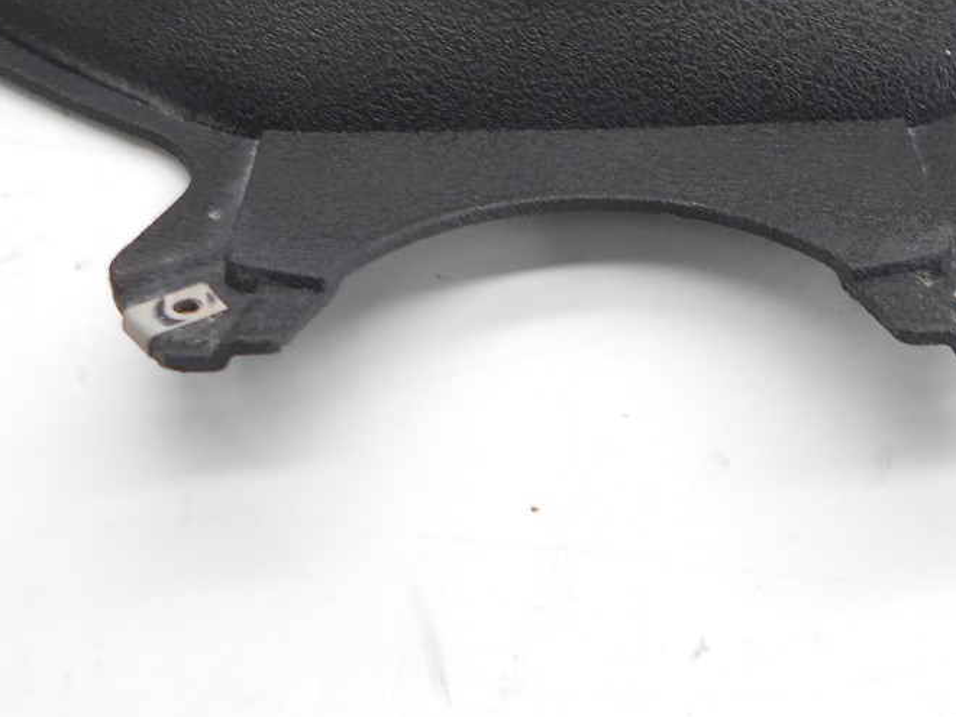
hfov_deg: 30.7
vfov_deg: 21.6
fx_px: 1740
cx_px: 533
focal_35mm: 63
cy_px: -145
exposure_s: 1/30
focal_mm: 4.6
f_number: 3.2
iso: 80
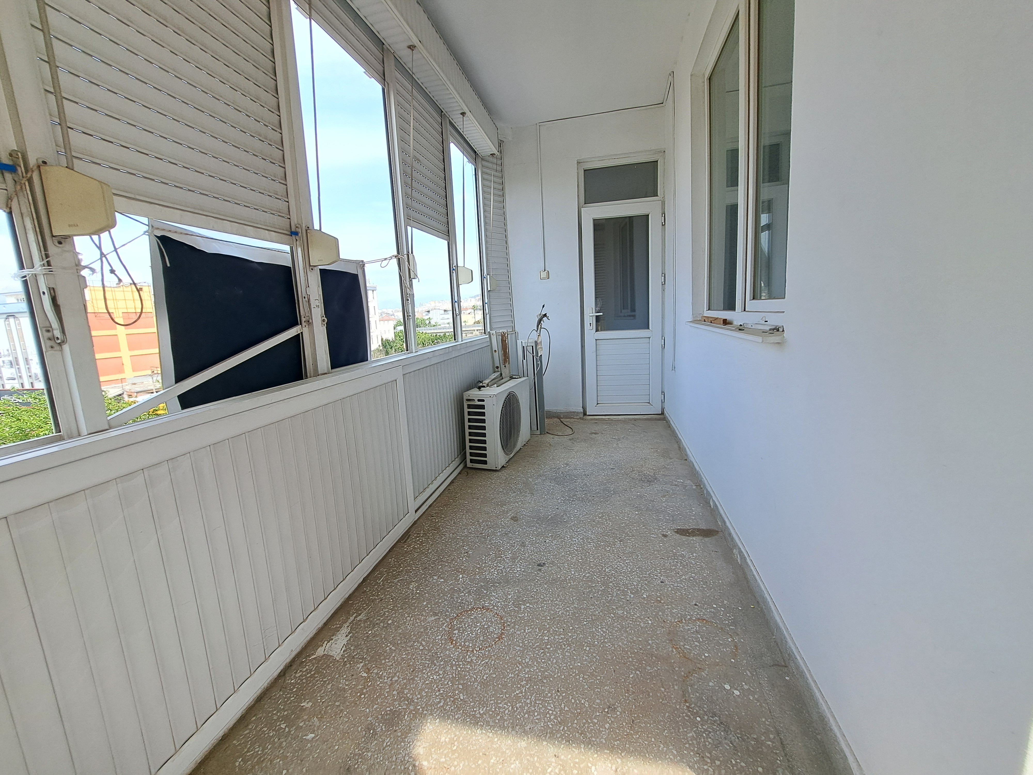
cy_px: 388
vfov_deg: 89.9
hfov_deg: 106.2
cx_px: 516
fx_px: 388
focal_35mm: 13
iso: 50
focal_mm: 1.74
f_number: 2.2
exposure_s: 1/429
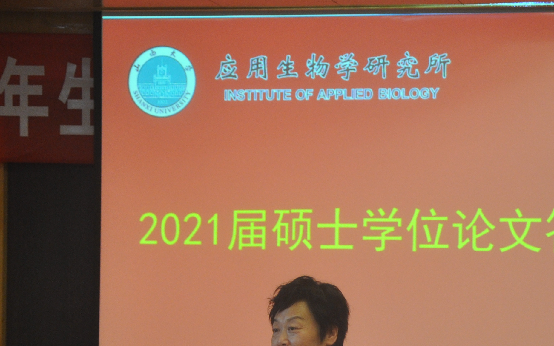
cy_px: 367
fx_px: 1812
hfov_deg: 17.3
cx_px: 394
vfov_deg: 10.8
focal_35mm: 120
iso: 500
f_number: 4.5
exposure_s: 1/20
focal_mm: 34
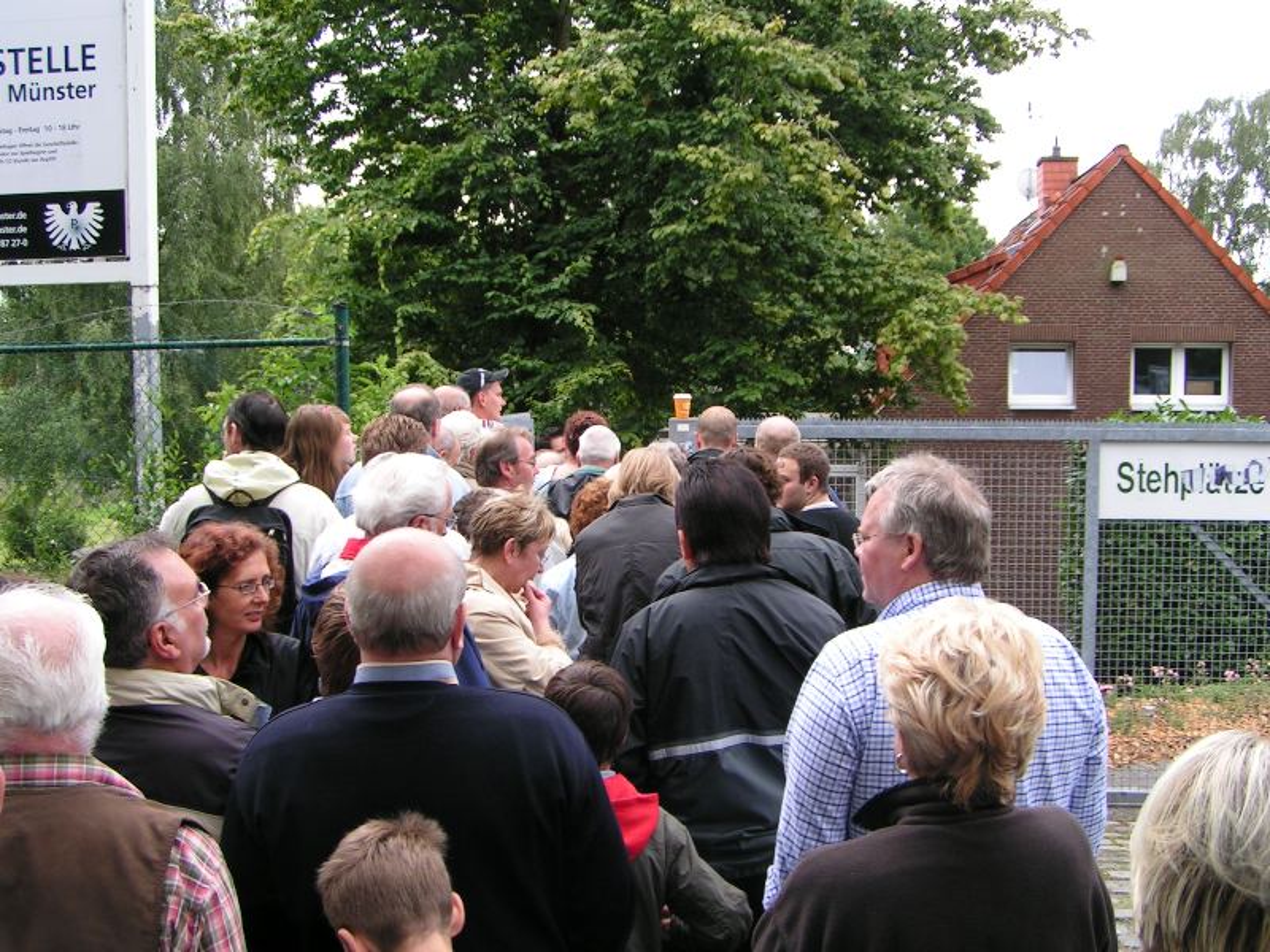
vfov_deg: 37.7
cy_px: 476
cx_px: 635
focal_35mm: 38
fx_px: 1394
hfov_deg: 49.0
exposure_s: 1/100
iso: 50
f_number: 4
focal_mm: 5.8
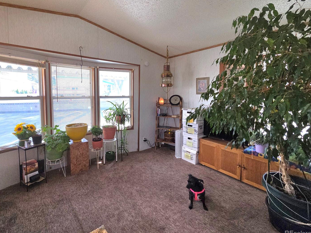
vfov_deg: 81.4
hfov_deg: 97.9
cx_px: 142
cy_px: 104
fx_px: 135
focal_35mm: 15
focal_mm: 2.2
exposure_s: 1/120
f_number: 2.2
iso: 100
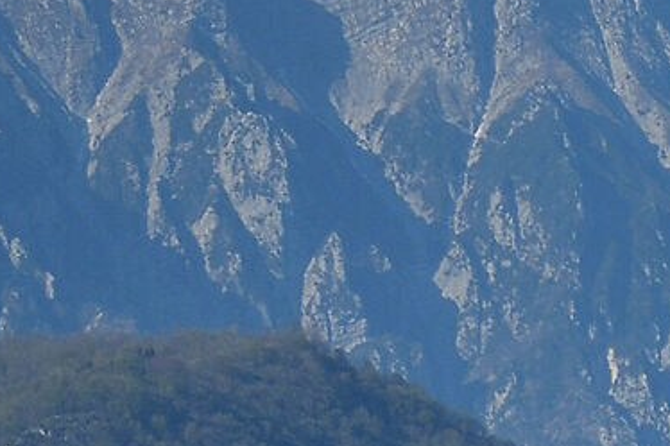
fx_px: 27680
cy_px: 888
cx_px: 2073
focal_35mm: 1488
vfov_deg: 0.9
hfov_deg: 1.4
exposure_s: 1/2000
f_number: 5.6
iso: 100
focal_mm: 155
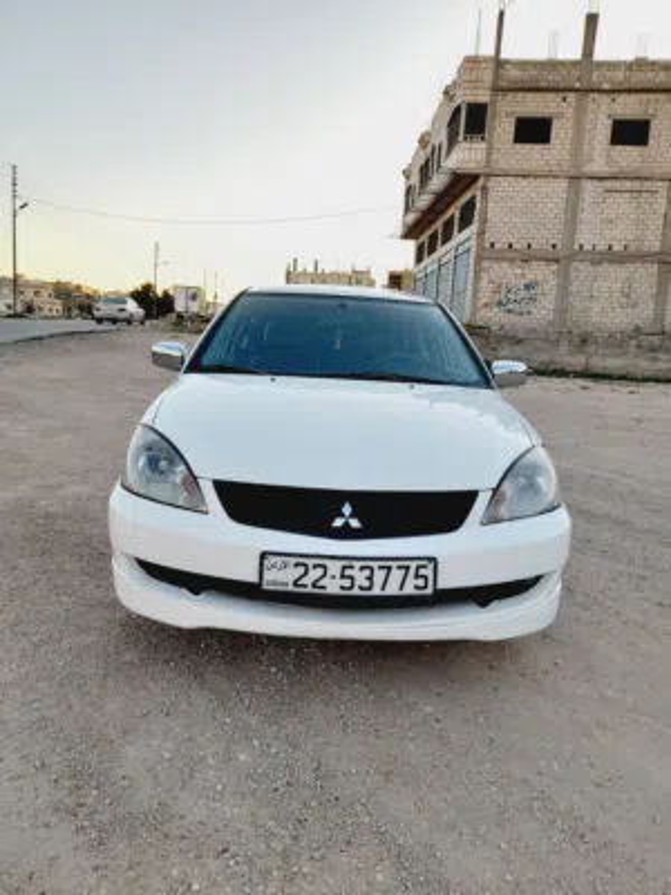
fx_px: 646
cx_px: 336
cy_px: 448
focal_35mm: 25
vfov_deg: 69.4
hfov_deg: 54.9
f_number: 2
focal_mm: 4.6
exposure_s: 1/125
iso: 20
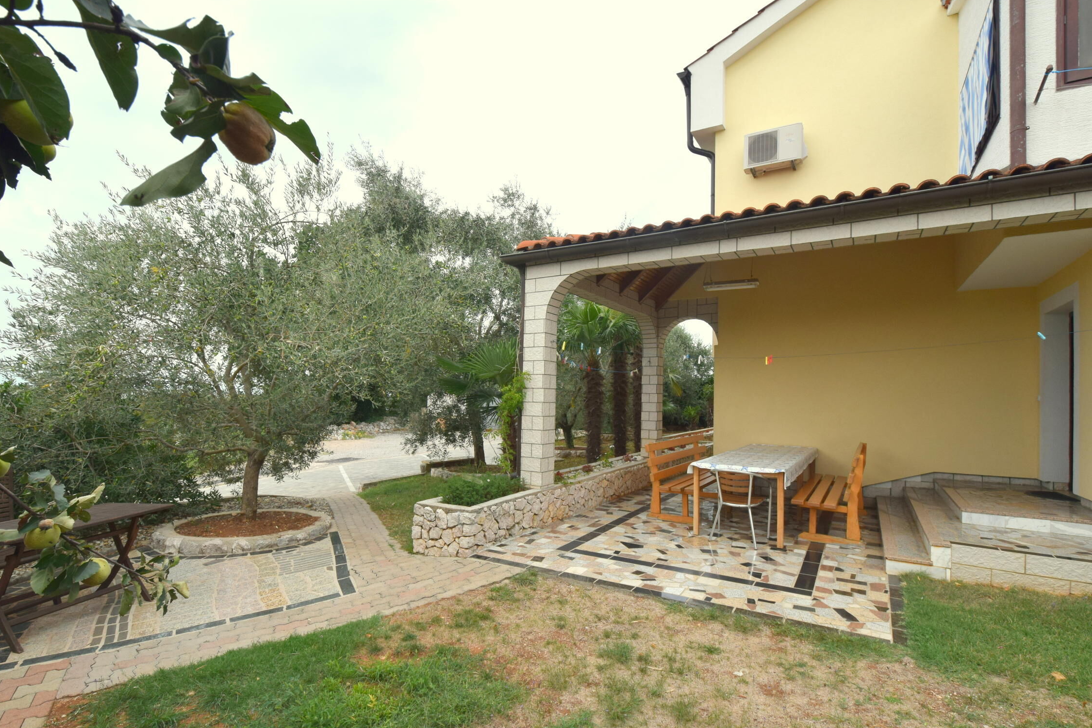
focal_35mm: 16
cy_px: 374
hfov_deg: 96.7
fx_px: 485
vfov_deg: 73.7
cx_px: 525
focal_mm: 10
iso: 200
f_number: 9
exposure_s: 1/320
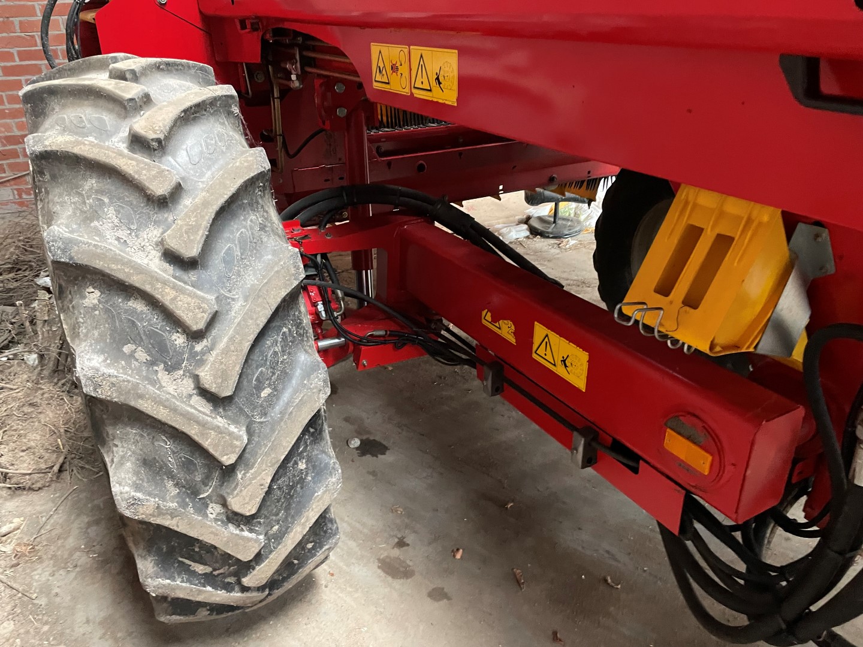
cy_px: 324
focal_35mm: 26
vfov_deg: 53.1
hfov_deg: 67.3
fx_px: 648
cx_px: 432
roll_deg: +1.0
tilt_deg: -24.0
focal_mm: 4.2
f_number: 1.6
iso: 640
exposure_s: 1/32
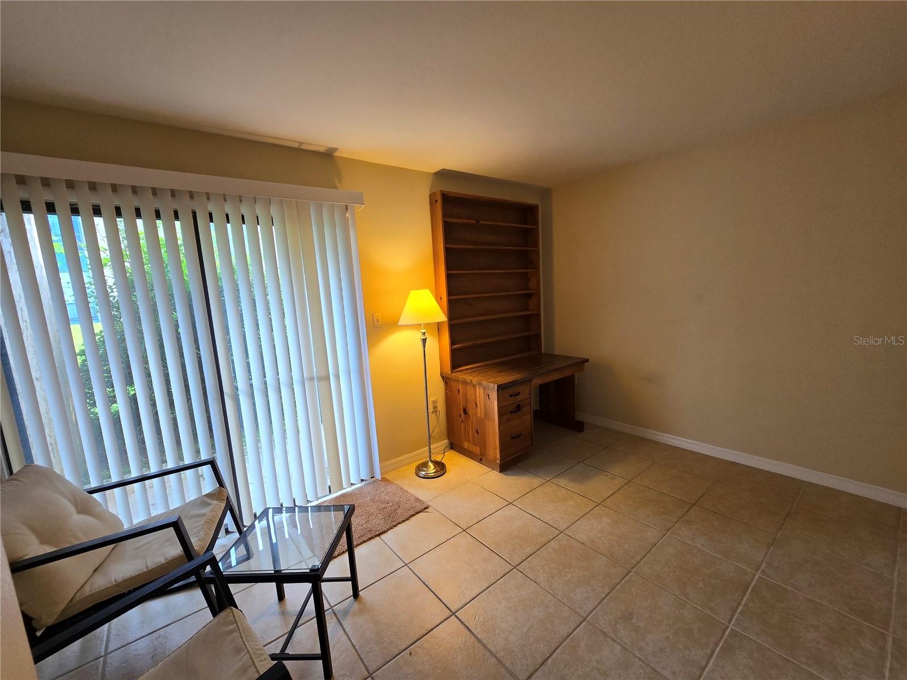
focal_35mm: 13
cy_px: 340
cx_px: 454
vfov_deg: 89.9
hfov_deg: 106.2
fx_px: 341
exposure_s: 1/60
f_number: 2.2
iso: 100
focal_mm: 2.2
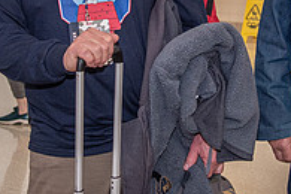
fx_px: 954
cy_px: 2
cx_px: 133
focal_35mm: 118
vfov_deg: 11.5
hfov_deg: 17.3
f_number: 4
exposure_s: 1/125
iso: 1000
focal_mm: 32
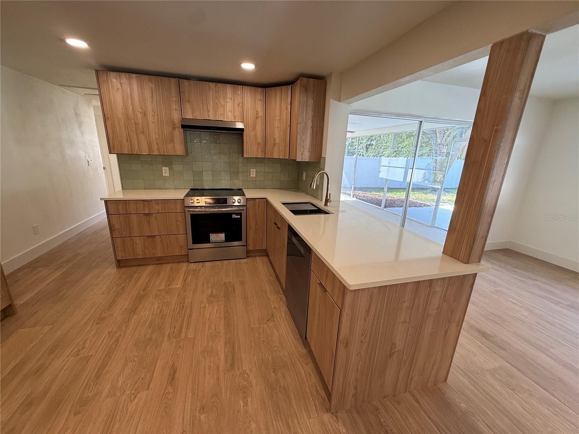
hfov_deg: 102.1
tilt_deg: -14.4
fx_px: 234
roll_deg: -2.0
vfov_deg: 85.7
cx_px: 290
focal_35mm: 14
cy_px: 217
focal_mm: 2.22
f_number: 2.2
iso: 100
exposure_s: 1/120
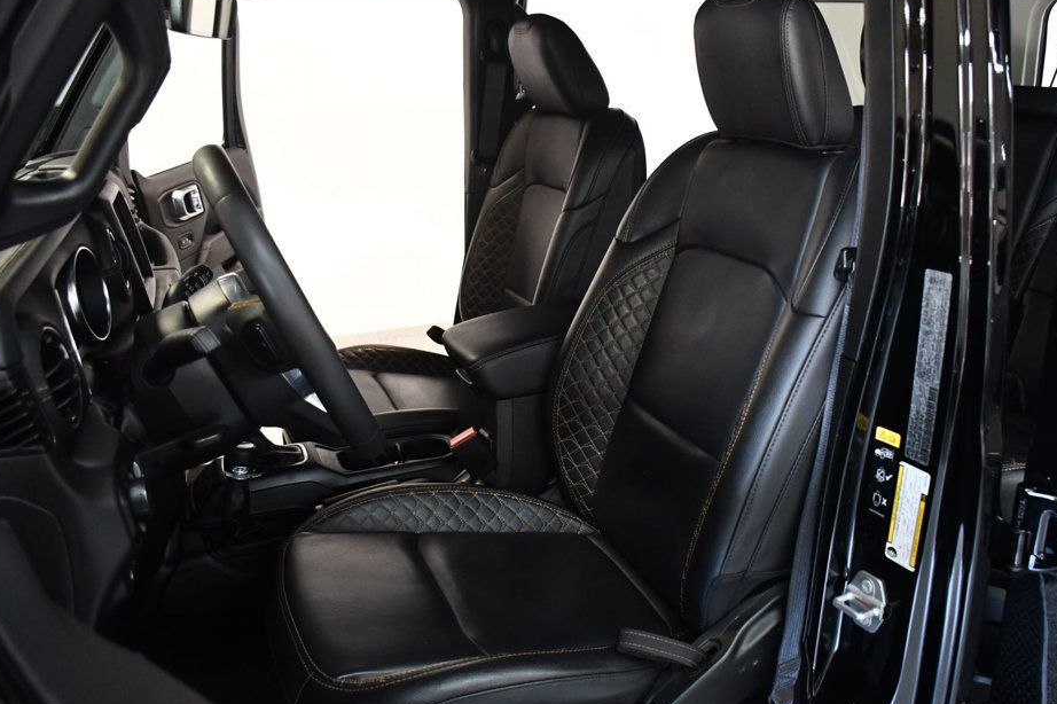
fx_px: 880
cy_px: 357
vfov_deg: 43.6
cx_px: 570
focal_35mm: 30
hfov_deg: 61.9
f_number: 3.5
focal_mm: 18
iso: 3200
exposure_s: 1/100
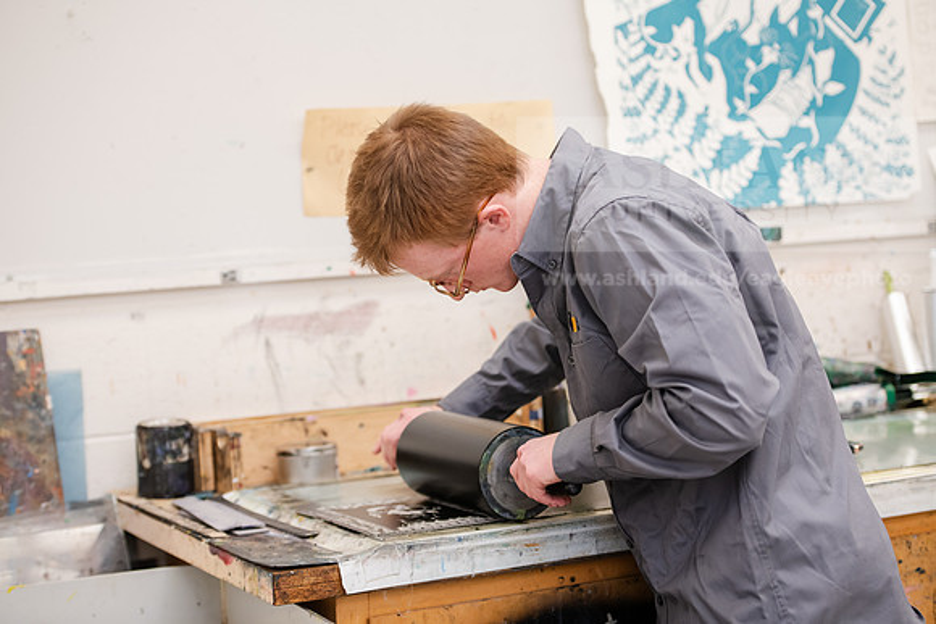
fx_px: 2028
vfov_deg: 17.5
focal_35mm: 78
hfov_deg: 26.0
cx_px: 468
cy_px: 312
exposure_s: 1/200
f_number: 3.2
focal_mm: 78
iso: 800
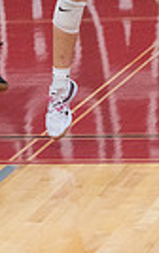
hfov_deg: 4.2
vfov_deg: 6.6
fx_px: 2172
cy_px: -104
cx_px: 93
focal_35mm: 314
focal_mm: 92
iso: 6400
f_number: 4.5
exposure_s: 1/1000
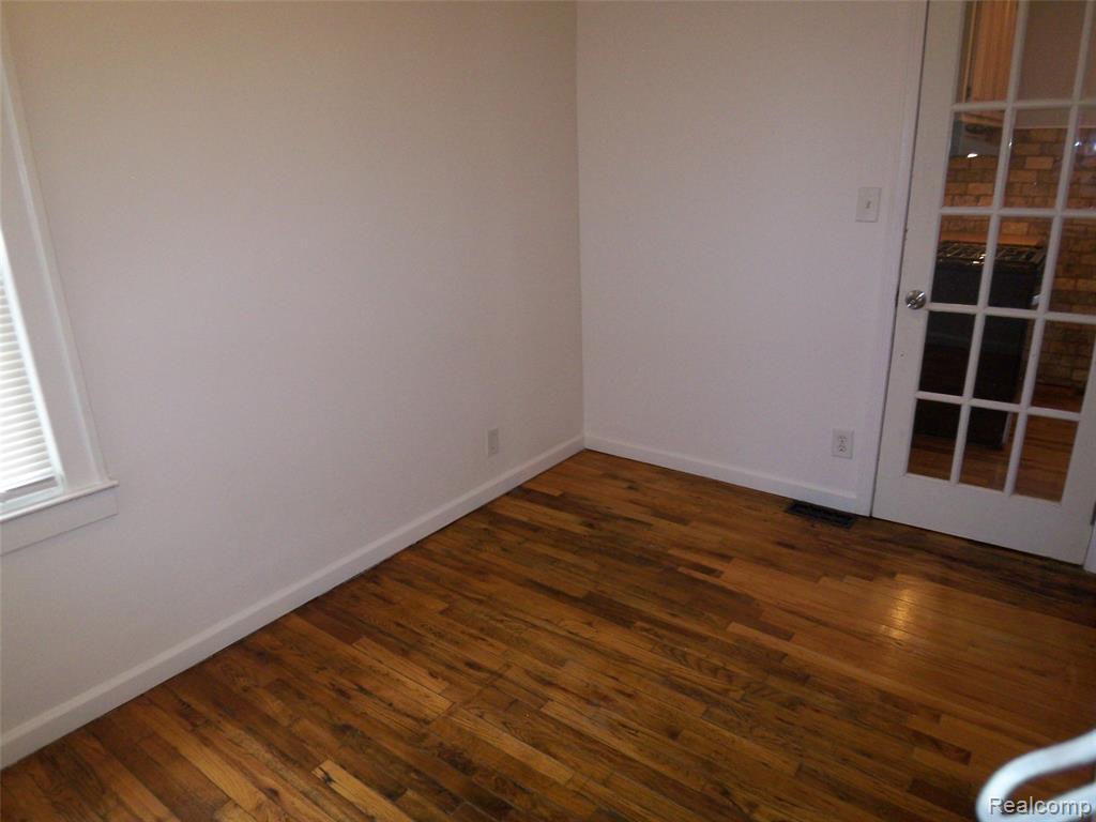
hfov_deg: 73.9
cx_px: 548
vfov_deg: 58.9
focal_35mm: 23
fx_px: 728
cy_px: 411
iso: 125
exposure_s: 1/30
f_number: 2.8
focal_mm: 3.8
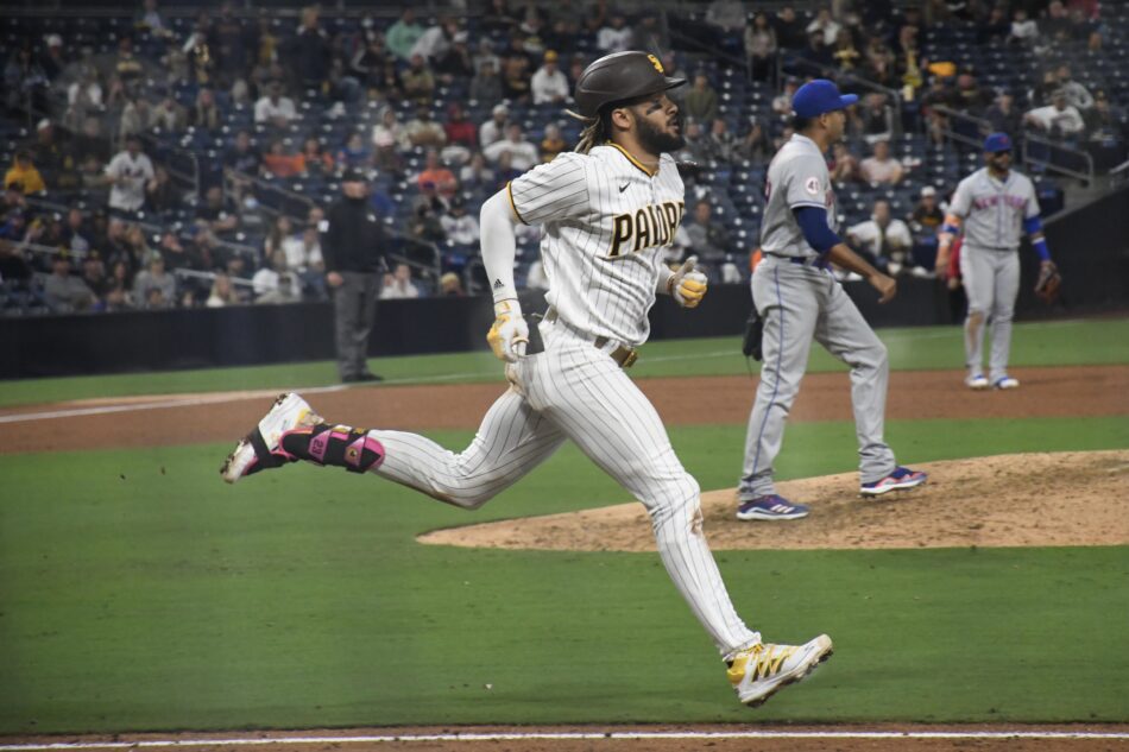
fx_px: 6584
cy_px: 376
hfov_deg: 9.8
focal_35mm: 210
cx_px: 564
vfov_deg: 6.5
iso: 4000
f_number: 5.6
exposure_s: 1/1000
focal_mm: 140
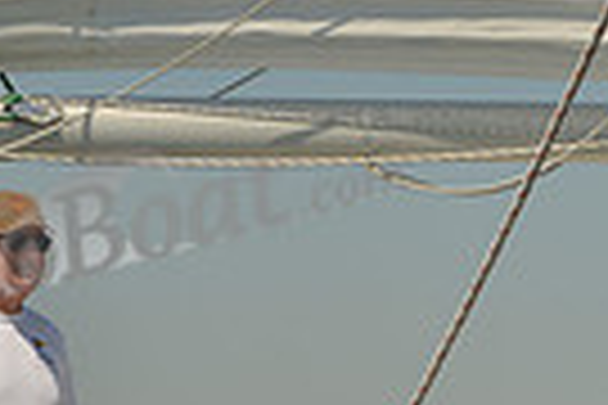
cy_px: 826
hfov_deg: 6.8
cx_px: 644
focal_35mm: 300
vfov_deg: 4.5
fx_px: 5066
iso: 200
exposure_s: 1/800
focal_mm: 70
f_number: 7.1
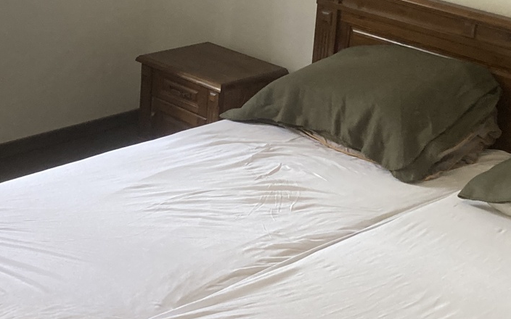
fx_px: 1128
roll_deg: -3.9
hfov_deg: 25.5
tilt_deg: -17.5
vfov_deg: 16.0
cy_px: 65
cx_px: 196
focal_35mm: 81
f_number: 1.8
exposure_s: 1/60
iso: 160
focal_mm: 3.99
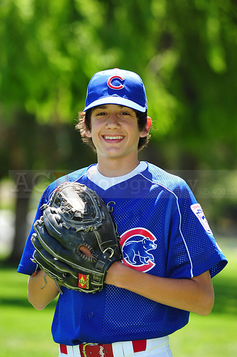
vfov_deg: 10.3
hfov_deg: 6.9
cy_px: 178
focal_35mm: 200
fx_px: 1977
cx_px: 118
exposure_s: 1/320
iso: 200
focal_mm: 200
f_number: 5.6
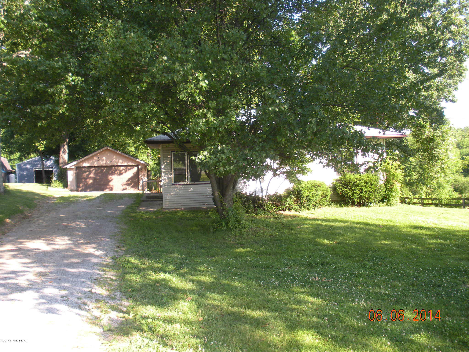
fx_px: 488
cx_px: 234
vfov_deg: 39.7
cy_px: 176
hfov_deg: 51.4
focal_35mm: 36
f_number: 3.5
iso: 88
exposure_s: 1/110
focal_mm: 6.3
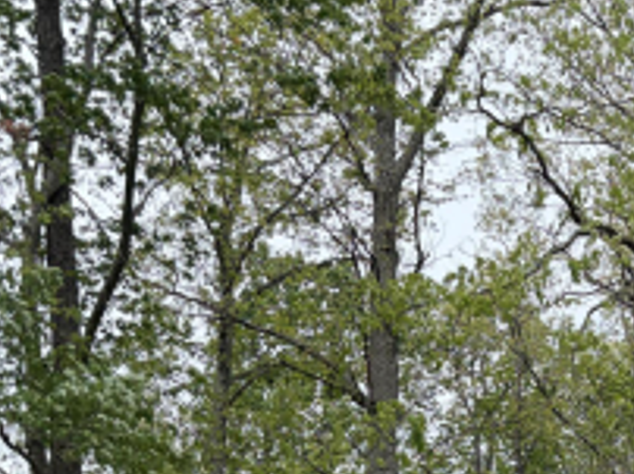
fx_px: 1573
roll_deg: +4.6
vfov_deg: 16.0
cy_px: 662
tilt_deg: +15.1
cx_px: 705
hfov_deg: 21.6
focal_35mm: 86
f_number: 1.6
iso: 50
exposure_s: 1/1953
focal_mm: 5.96
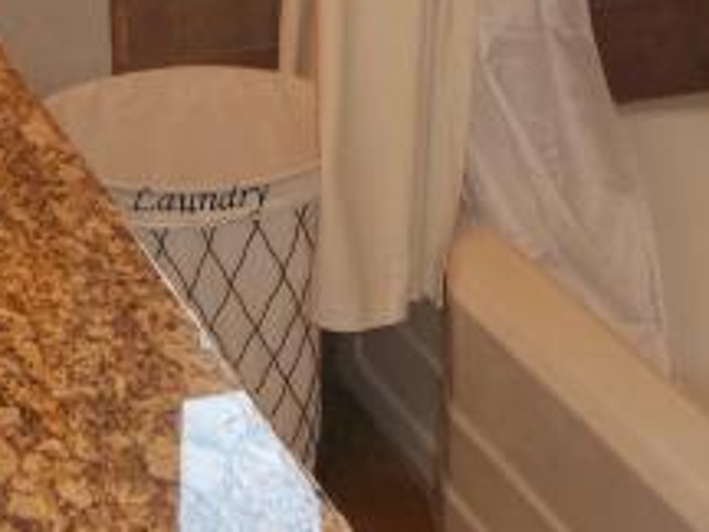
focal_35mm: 95
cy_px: -89
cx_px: 112
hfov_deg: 20.4
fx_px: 1946
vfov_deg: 15.1
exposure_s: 1/30
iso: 80
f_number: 2.9
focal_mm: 5.7
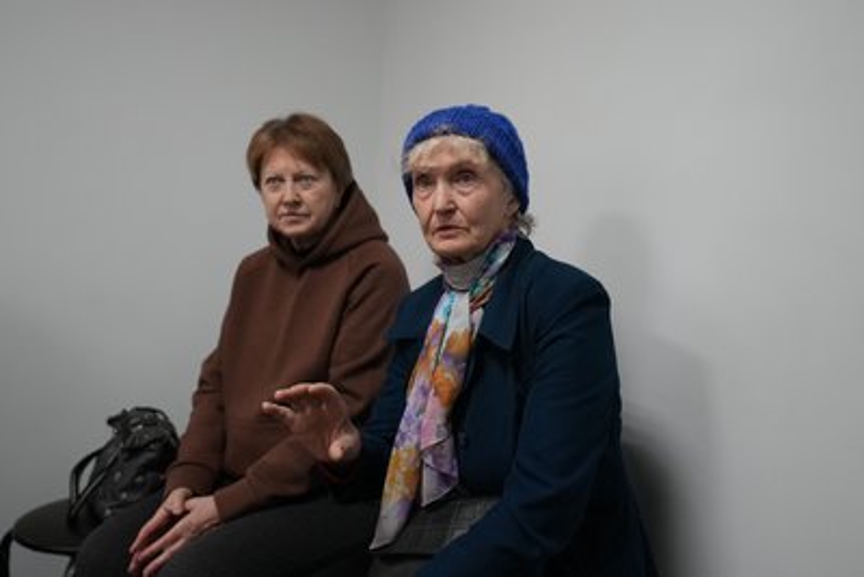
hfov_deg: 54.4
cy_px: 288
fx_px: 840
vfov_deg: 37.9
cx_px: 432
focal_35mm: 35
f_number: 3.2
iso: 6400
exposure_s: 1/400
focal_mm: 35
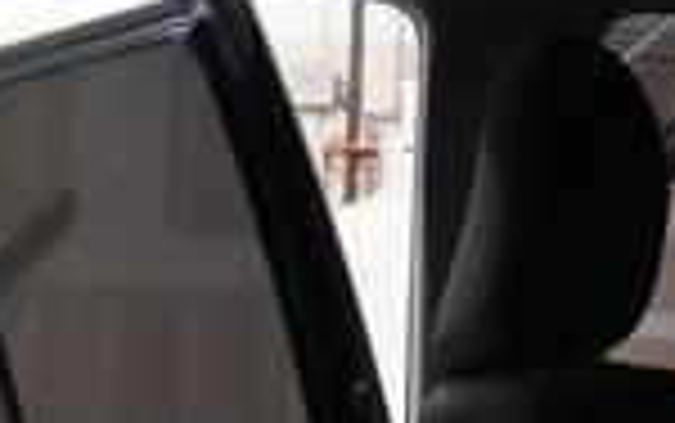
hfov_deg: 14.4
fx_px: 2633
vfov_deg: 8.9
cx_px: 18
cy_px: 716
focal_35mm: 143
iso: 6400
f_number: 4
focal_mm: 22
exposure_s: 1/100
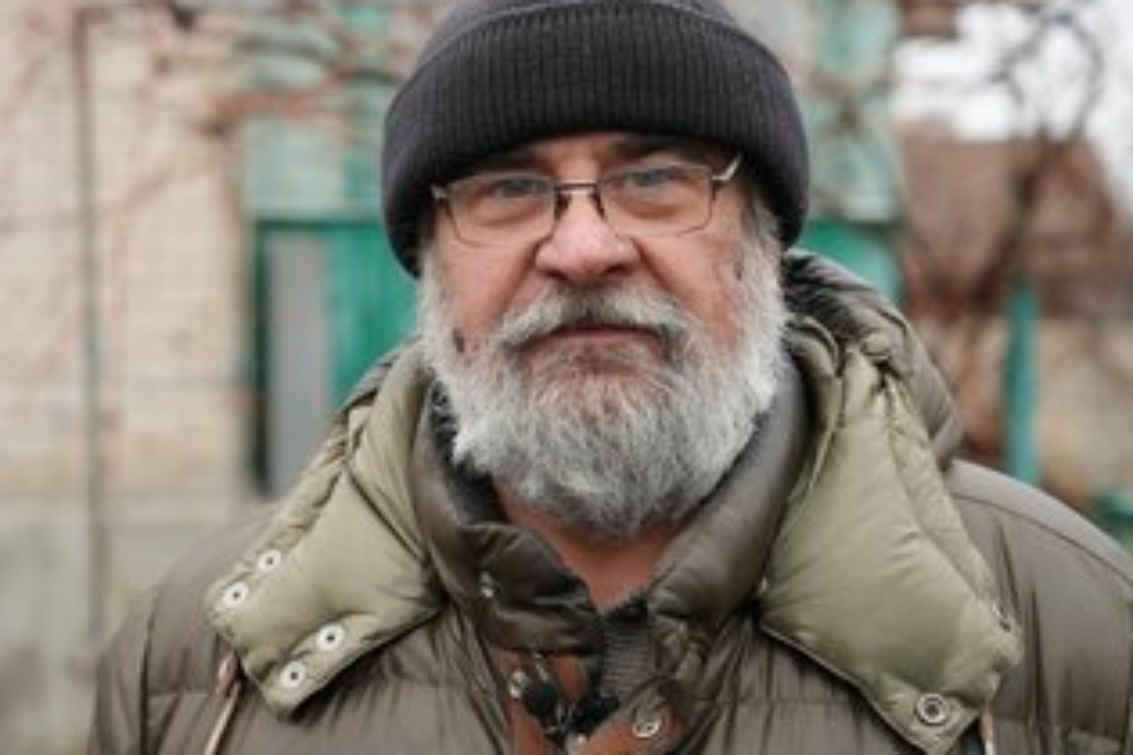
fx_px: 2360
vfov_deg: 18.2
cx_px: 446
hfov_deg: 26.9
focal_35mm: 75
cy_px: 315
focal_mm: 59
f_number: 4
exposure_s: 1/160
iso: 800
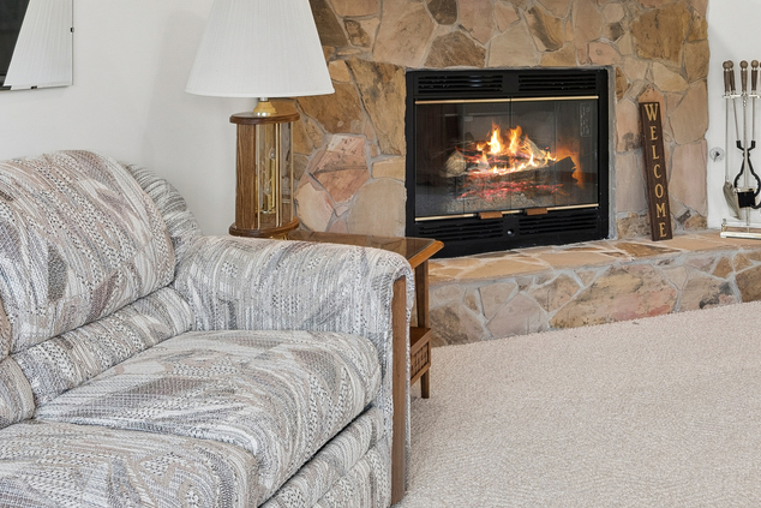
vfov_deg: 28.1
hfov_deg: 42.7
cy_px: 47
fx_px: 973
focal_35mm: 46
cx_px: 423
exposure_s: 1/10
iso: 250
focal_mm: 12
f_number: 8
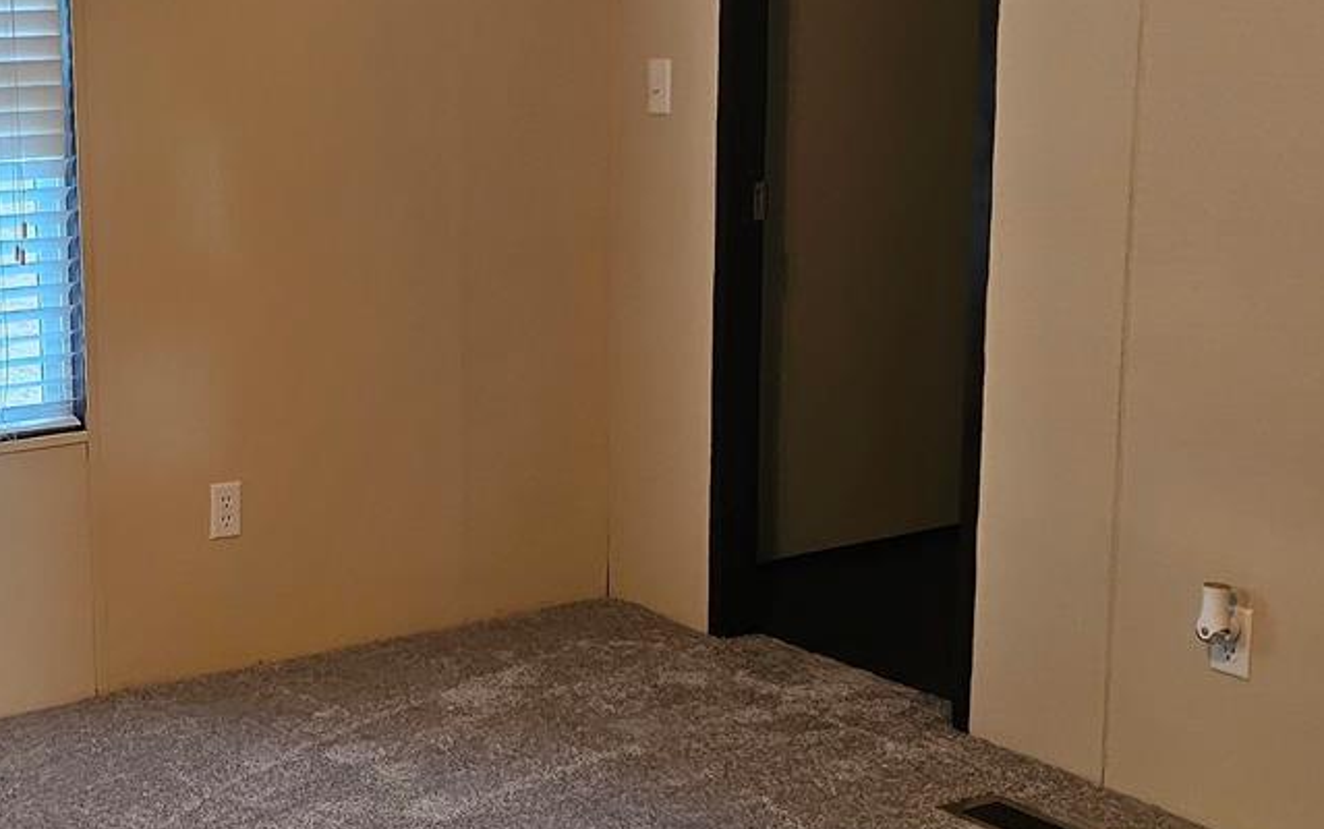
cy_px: 369
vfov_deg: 21.3
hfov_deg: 32.4
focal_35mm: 61
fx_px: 2202
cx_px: 242
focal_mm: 6.3
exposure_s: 1/120
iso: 1000
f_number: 1.7
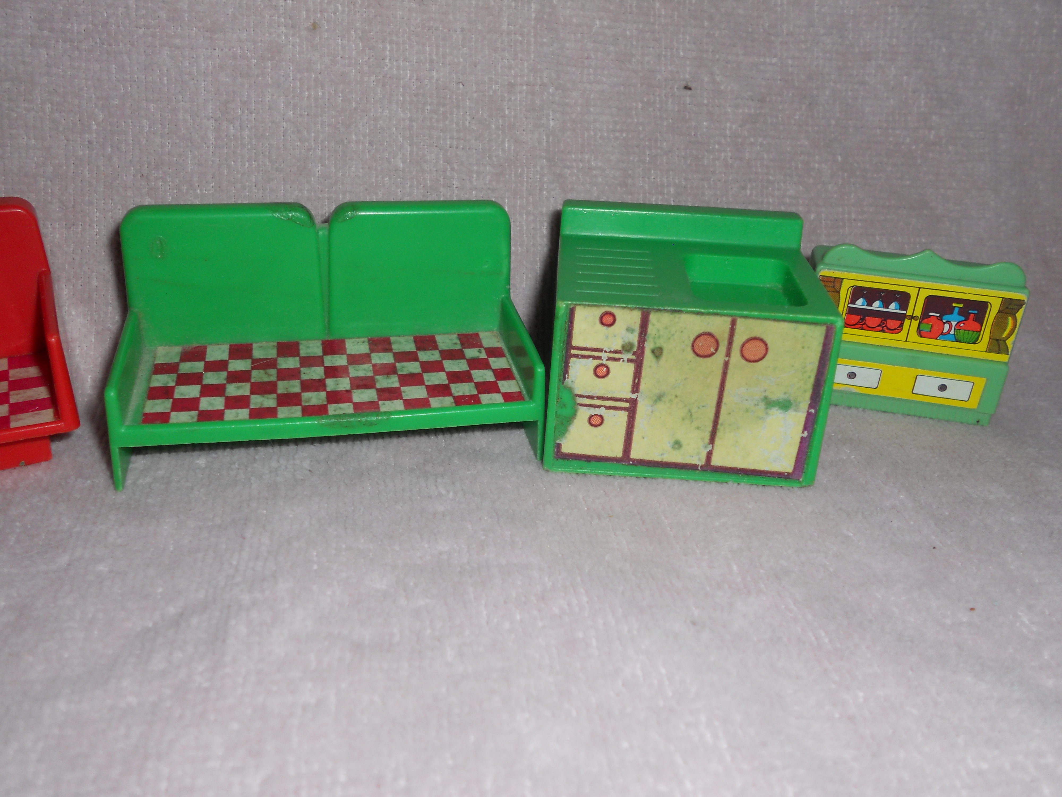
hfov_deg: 56.8
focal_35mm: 32
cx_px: 531
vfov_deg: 44.2
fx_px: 982
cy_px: 398
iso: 80
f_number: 8.8
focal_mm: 5.8
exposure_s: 1/25
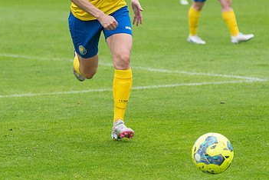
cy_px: 43
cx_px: 112
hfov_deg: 7.4
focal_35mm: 278
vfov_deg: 4.9
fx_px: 2077
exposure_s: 1/1600
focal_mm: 112
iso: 450
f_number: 3.2
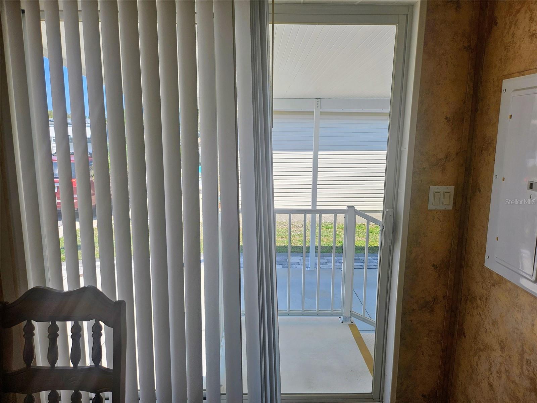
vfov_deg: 56.8
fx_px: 372
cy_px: 202
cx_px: 268
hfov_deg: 71.6
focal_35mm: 24
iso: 50
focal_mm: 5
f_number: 1.8
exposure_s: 1/1325
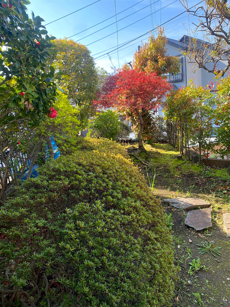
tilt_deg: -13.2
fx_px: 230
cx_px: 115
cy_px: 154
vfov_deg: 67.3
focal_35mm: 26
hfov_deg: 53.1
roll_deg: +6.2
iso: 32
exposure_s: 1/405
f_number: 1.8
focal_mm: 4.25
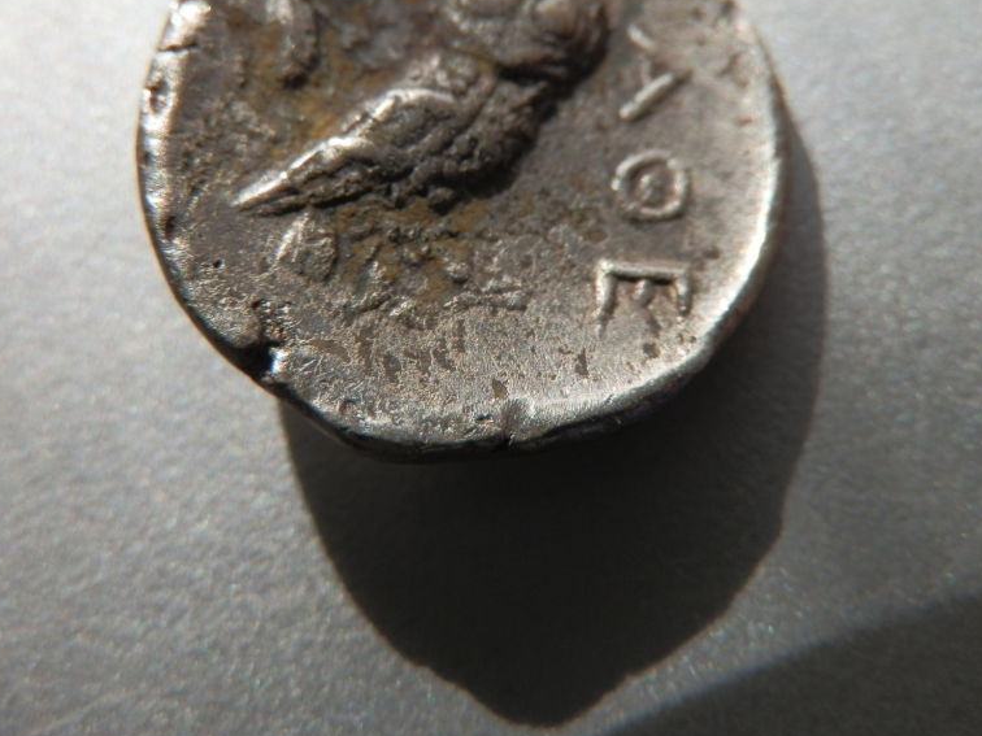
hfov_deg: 42.1
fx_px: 1277
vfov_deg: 32.0
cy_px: 262
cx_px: 483
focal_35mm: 45
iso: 80
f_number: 3.5
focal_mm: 6.17
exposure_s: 1/320
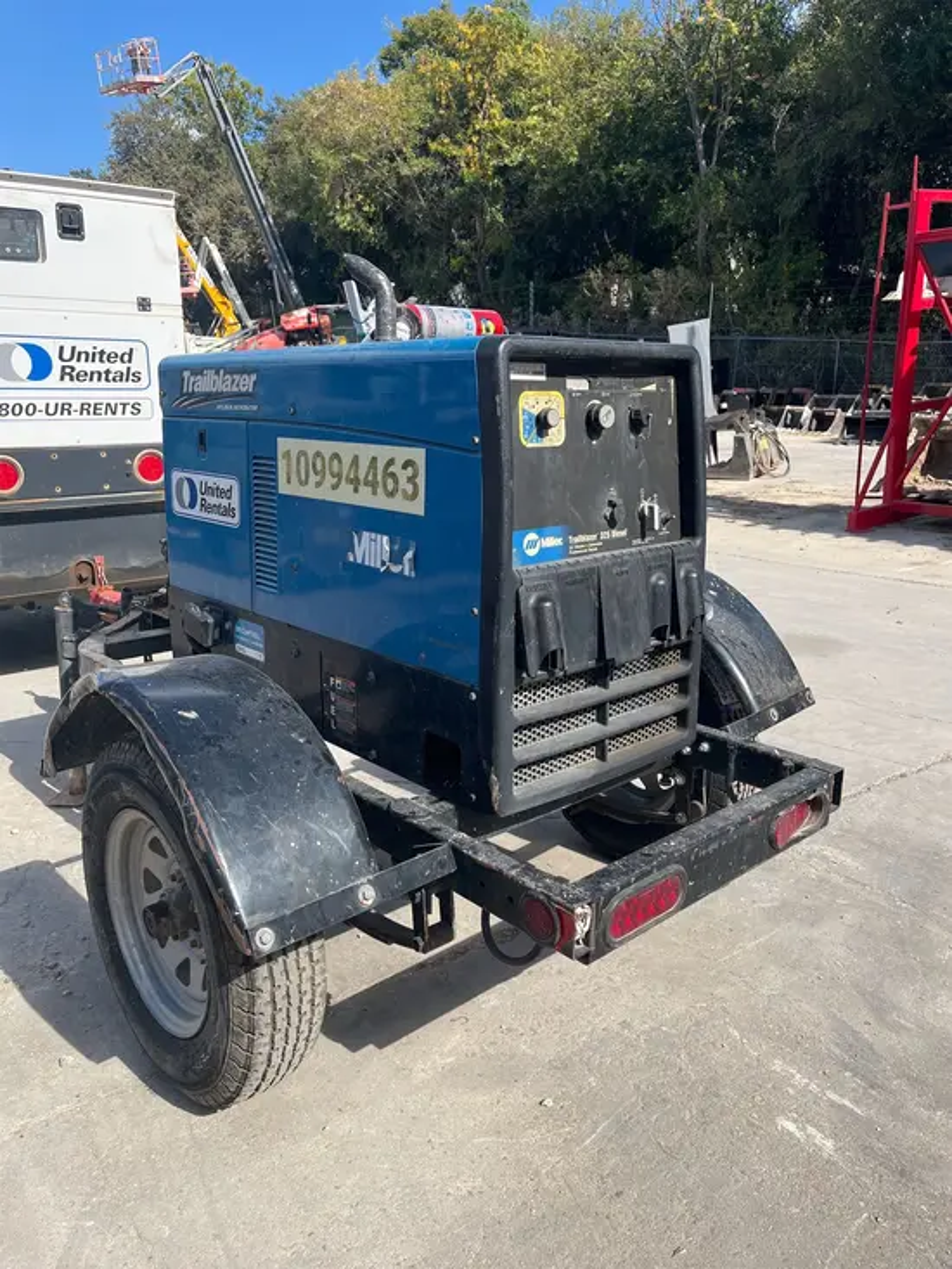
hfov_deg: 53.1
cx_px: 476
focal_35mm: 26
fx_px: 953
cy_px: 634
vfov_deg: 67.3
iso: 50
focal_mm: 5.1
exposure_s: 1/1862
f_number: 1.6
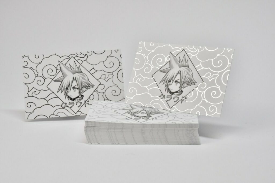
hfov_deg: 24.8
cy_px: 92
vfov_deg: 16.7
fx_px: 626
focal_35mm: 82
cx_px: 138
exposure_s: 1/125
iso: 2500
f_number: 18
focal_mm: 55
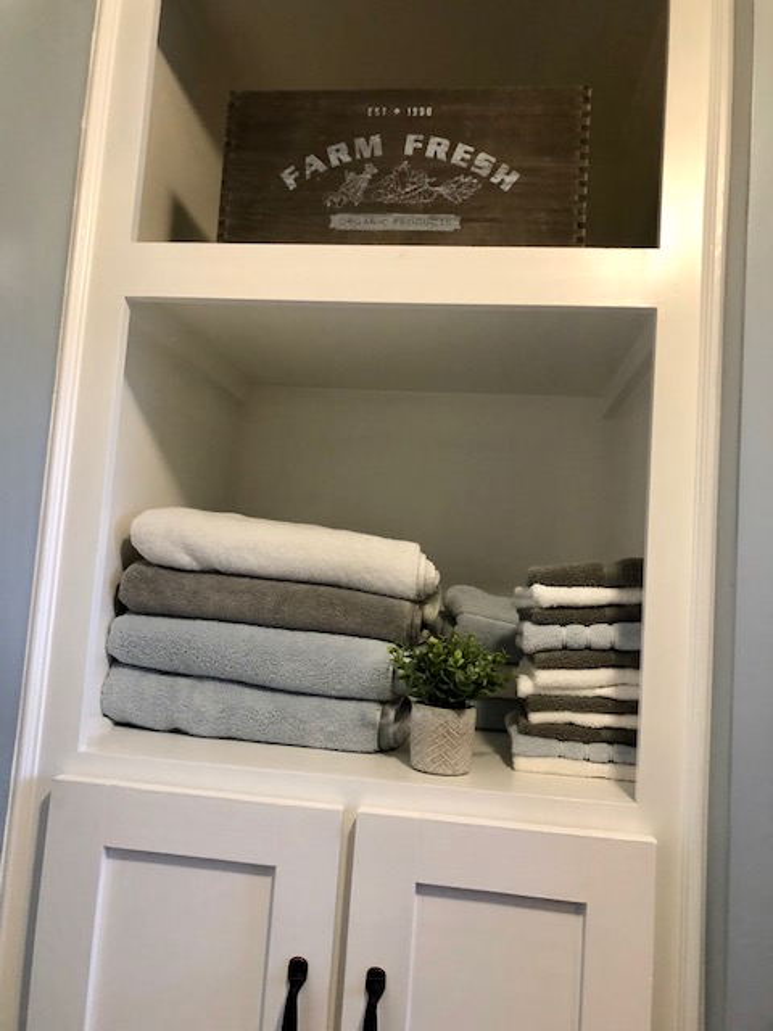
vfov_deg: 61.7
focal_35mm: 29
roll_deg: -4.3
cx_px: 386
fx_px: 863
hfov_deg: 48.2
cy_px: 516
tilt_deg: +3.5
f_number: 1.8
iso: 64
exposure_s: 1/15
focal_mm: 3.99
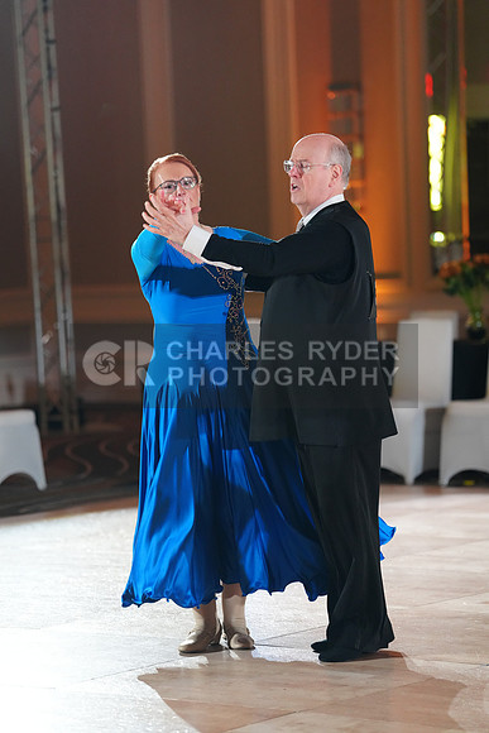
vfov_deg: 15.1
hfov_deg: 10.1
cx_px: 244
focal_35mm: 136
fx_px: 2769
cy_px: 366
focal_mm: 136
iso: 3200
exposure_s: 1/400
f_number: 2.8
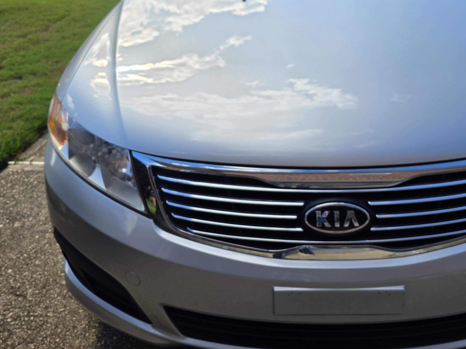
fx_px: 471
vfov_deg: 39.7
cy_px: 93
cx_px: 256
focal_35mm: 35
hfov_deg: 52.5
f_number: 1.7
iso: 80
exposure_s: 1/4650
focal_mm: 6.3
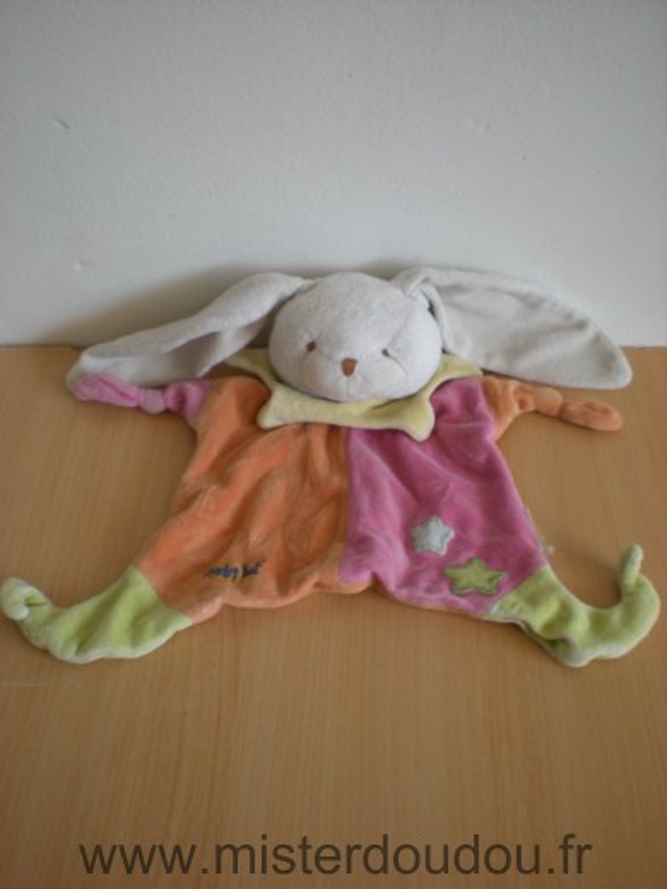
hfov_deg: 37.7
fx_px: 976
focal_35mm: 38
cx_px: 334
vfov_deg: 49.0
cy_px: 444
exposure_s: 1/41
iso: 64
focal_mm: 6.3
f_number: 3.1
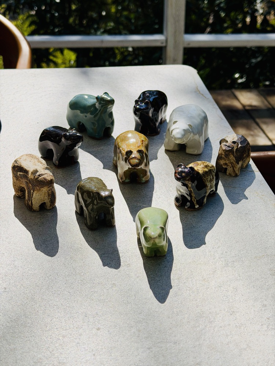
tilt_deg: -33.7
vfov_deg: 39.7
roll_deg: -2.0
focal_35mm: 48
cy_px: 183
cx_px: 138
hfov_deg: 30.3
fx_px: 508
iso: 64
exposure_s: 1/7143
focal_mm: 6.76
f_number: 1.78
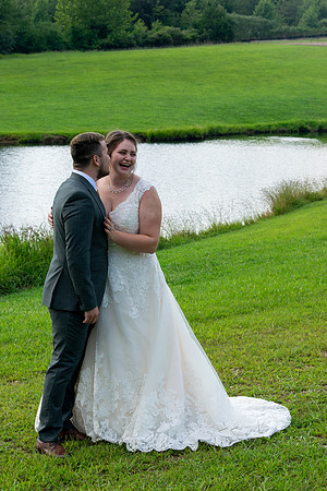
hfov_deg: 16.6
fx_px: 1124
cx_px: 164
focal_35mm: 82
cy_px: 246
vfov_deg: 24.6
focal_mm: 55
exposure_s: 1/250
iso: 200
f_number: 8
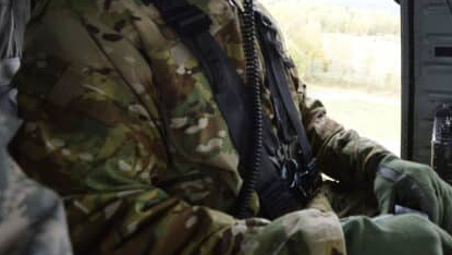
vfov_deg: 36.8
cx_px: 297
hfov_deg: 61.2
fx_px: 372
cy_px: 59
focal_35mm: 31
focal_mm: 16
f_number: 5.6
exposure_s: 1/400
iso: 2500
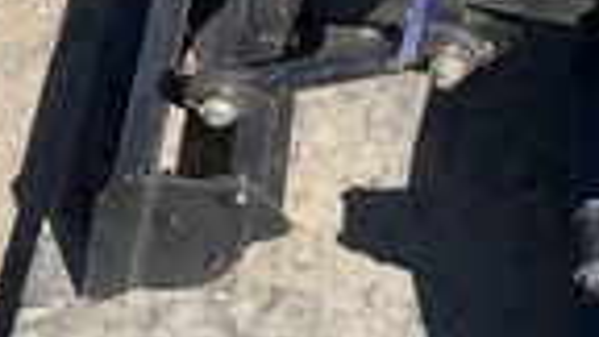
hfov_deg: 22.4
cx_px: 703
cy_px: 0
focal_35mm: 88
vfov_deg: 13.6
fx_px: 1398
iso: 25
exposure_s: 1/1279
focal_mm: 3
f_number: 1.8
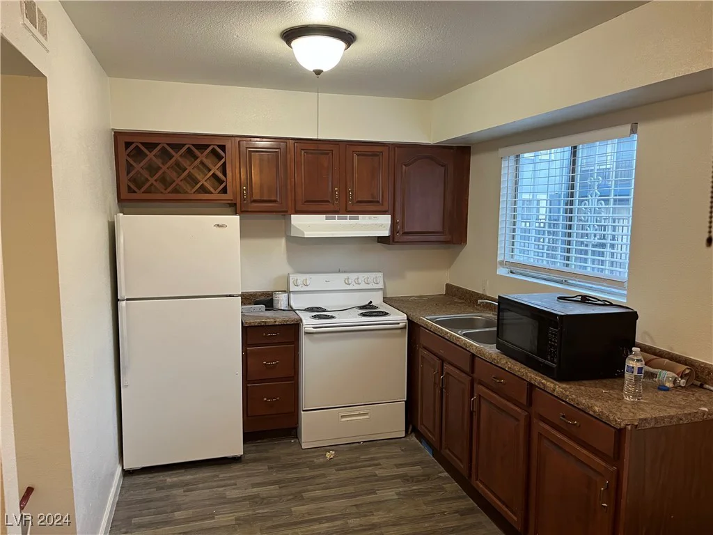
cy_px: 268
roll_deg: +0.2
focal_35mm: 26
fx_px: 536
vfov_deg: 53.1
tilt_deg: -7.8
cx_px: 356
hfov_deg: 67.3
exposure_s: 1/60
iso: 125
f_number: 1.6
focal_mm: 5.1
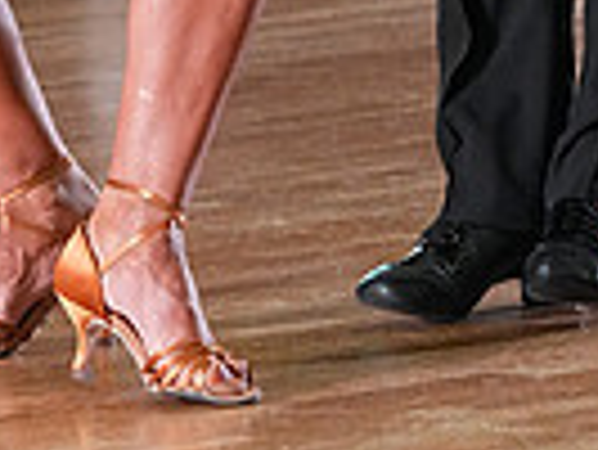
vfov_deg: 2.6
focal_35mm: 565
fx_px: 9769
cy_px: -626
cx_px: 20
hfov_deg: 3.5
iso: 8000
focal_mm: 135
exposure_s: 1/400
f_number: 5
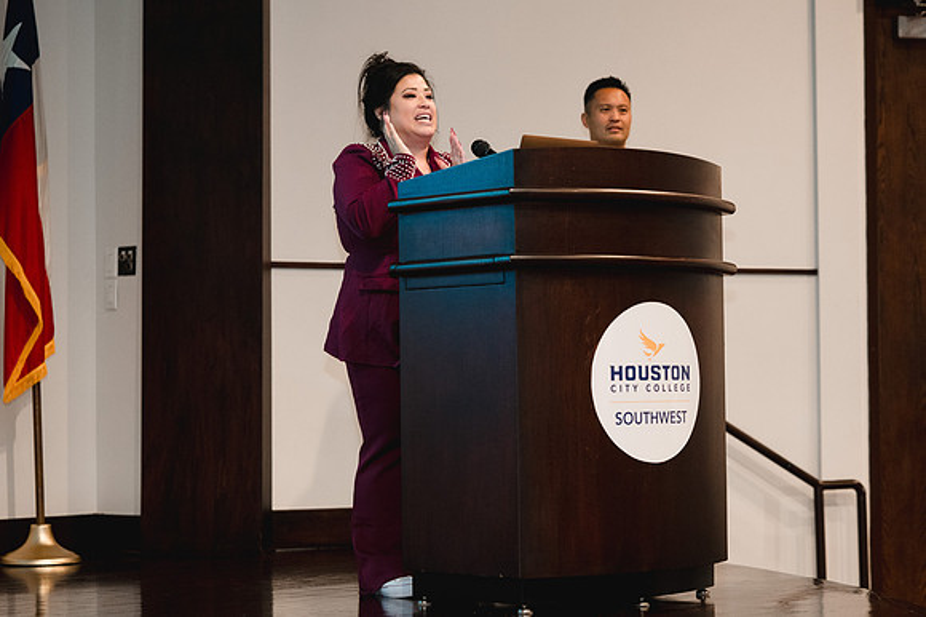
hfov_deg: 23.3
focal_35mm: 87
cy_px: 308
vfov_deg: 15.6
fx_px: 2249
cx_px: 463
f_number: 2.8
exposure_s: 1/200
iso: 4000
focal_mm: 85
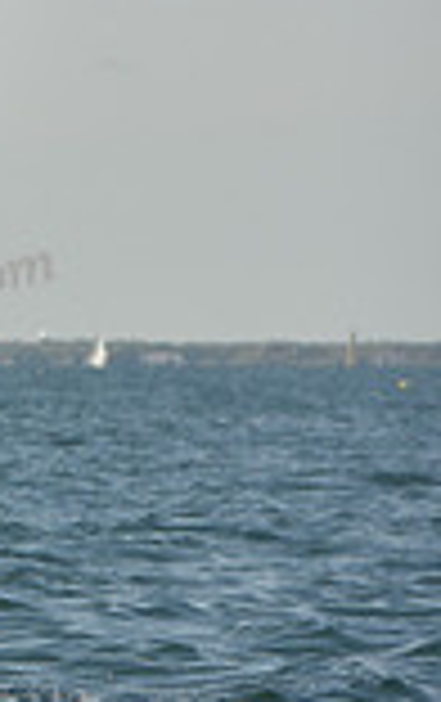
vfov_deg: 3.5
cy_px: 160
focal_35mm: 606
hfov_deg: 2.2
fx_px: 11611
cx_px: -810
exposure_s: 1/800
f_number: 5.6
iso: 250
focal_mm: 160
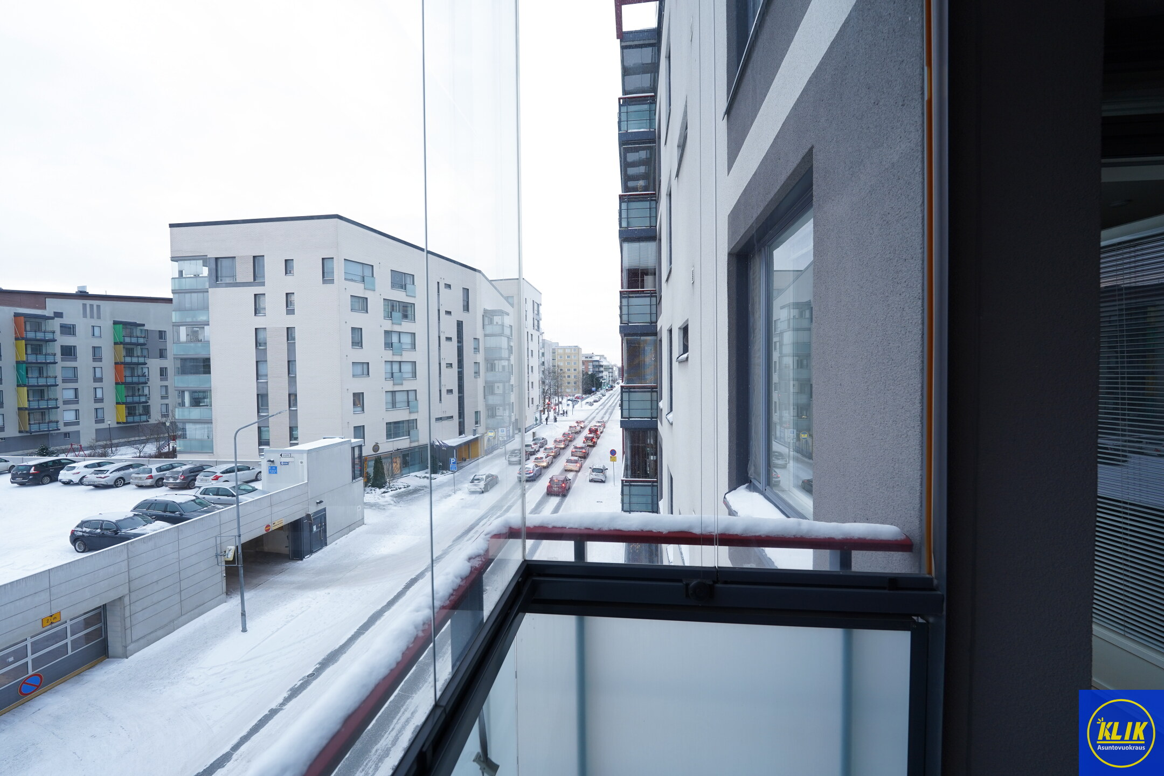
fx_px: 453
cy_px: 388
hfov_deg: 104.3
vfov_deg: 81.2
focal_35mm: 14
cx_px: 582
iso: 320
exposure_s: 1/30
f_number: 5.6
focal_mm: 14
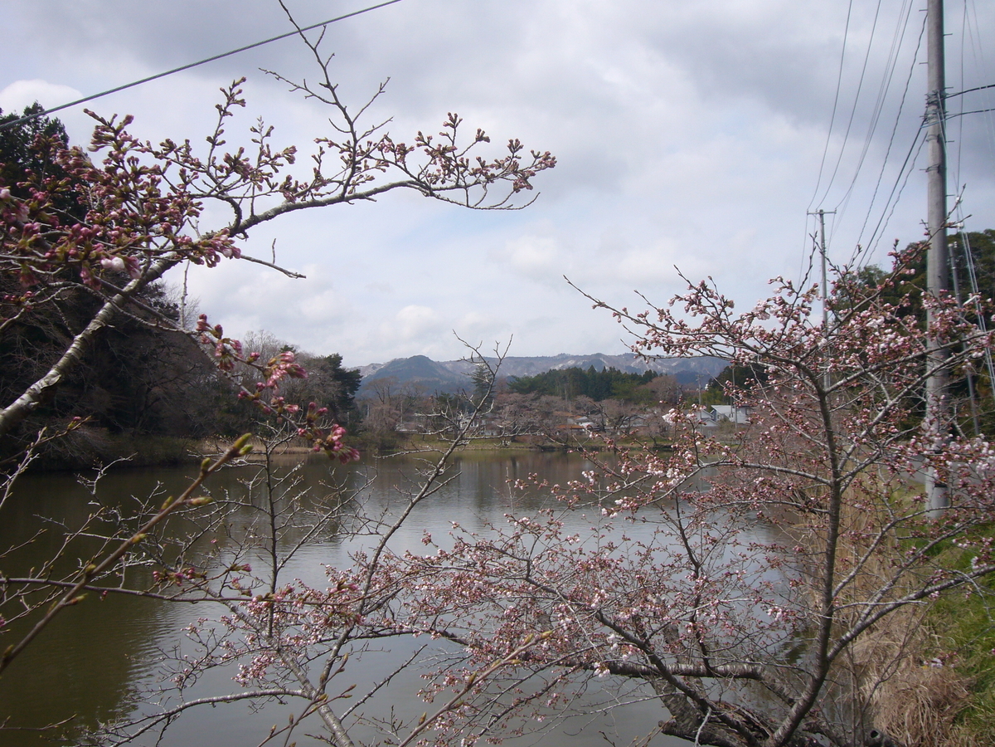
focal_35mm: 33
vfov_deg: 42.9
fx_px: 949
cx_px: 498
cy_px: 374
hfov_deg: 55.4
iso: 80
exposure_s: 1/400
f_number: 6.3
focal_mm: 5.4
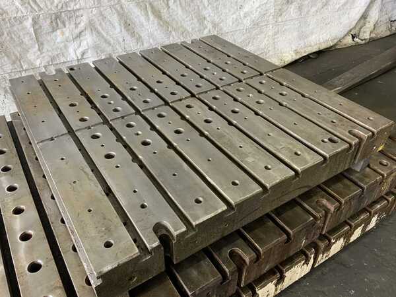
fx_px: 332
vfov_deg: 48.2
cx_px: 198
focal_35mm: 29
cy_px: 148
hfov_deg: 61.7
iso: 100
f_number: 1.8
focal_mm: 3
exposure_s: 1/60
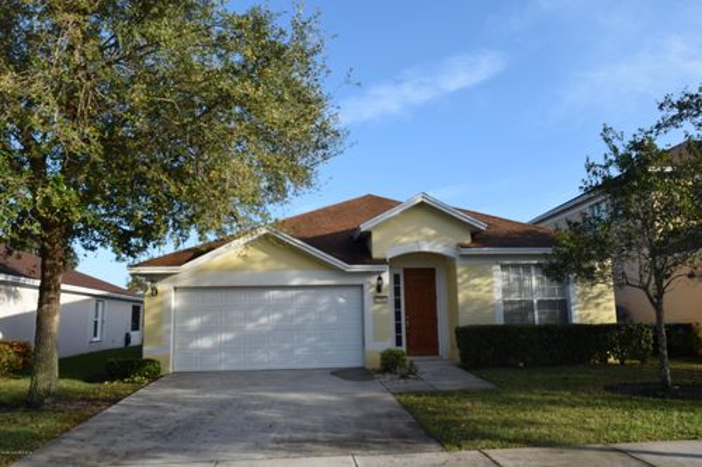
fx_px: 526
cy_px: 234
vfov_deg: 47.9
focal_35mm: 27
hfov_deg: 67.4
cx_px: 351
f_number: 8
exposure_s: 1/250
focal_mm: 18
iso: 200
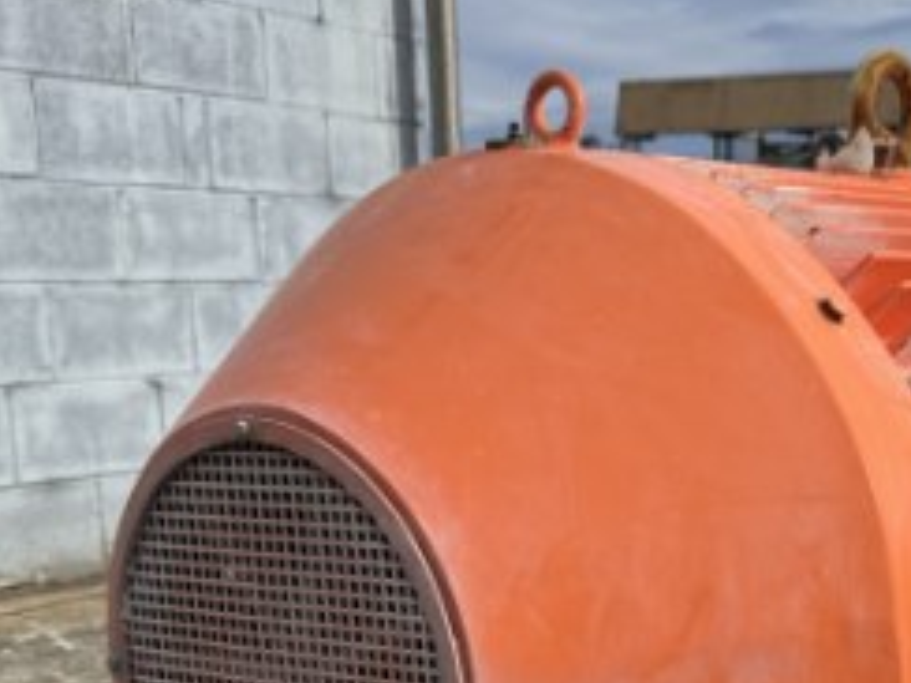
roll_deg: +0.1
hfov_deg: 30.1
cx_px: 709
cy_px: 694
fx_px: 1658
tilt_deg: -12.9
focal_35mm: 63
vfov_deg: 22.3
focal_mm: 6.76
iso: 80
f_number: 1.78
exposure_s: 1/4049
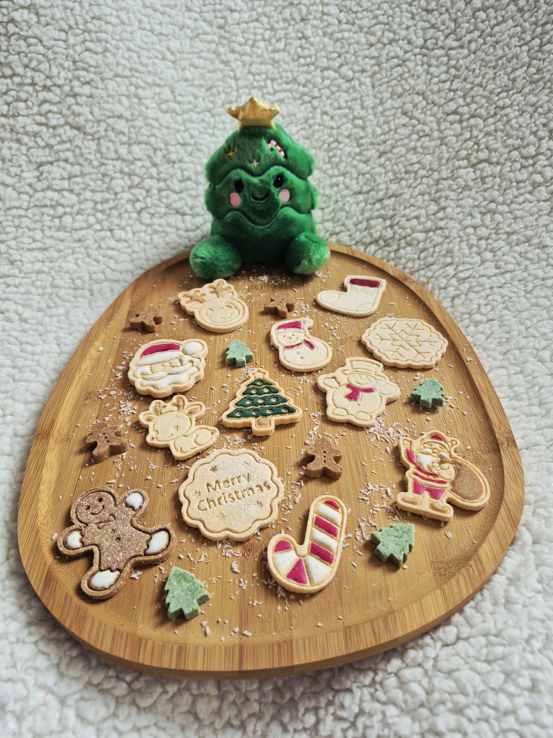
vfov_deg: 73.9
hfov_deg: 58.9
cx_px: 276
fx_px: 490
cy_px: 369
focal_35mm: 23
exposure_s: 1/100
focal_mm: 5.4
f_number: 1.8
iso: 250
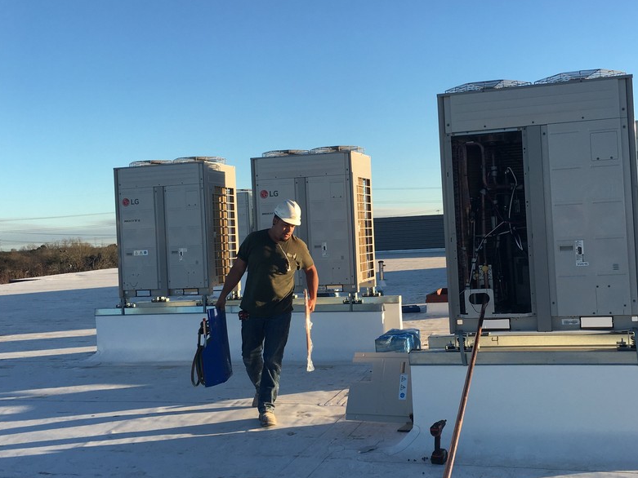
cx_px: 399
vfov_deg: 37.7
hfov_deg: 48.5
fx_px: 700
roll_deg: +3.2
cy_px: 237
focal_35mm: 38
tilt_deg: +2.1
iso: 25
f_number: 2.2
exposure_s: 1/793
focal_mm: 4.15
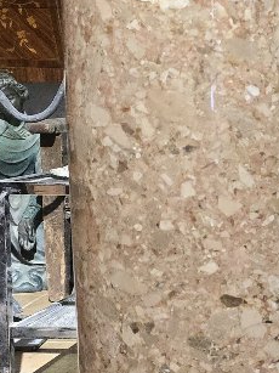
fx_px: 968
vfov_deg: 21.7
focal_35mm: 90
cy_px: 253
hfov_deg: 15.0
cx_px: 444
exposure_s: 1/100
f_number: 1.7
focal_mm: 6.3
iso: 640
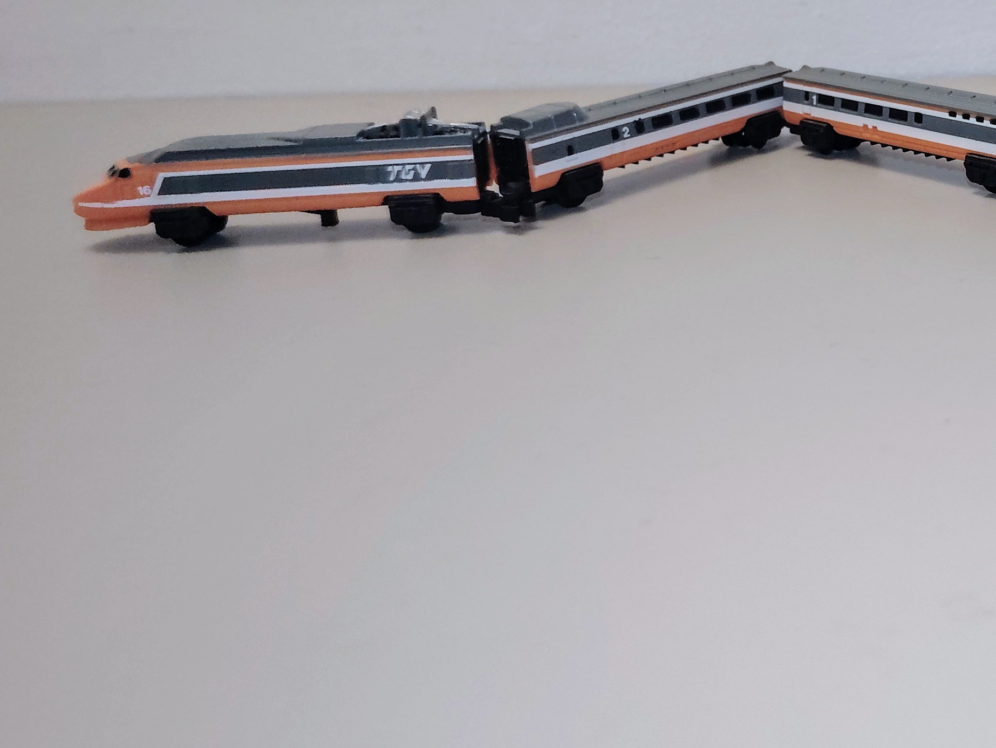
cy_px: 196
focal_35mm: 52
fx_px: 1496
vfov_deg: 27.7
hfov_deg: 33.8
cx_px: 979
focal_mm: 5.25
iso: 1250
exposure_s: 1/50
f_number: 1.75
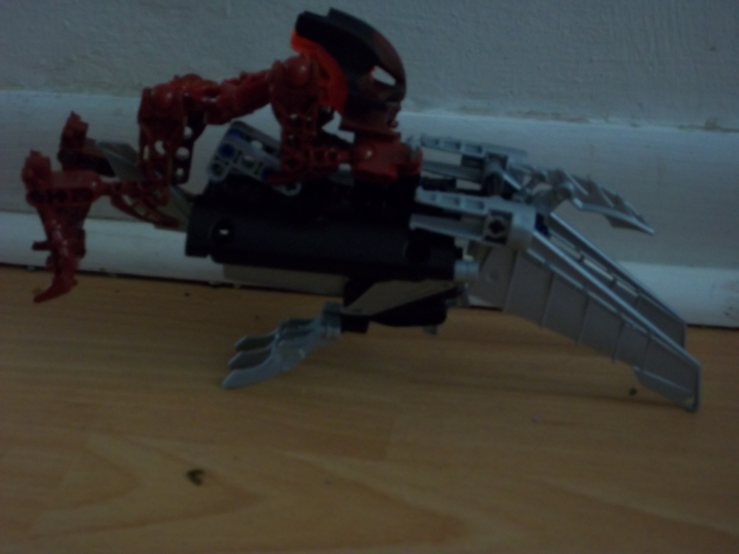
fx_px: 1217
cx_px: 370
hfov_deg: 33.8
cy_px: 277
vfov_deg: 25.7
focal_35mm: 57
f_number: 3.9
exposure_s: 1/8
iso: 320
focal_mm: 10.1
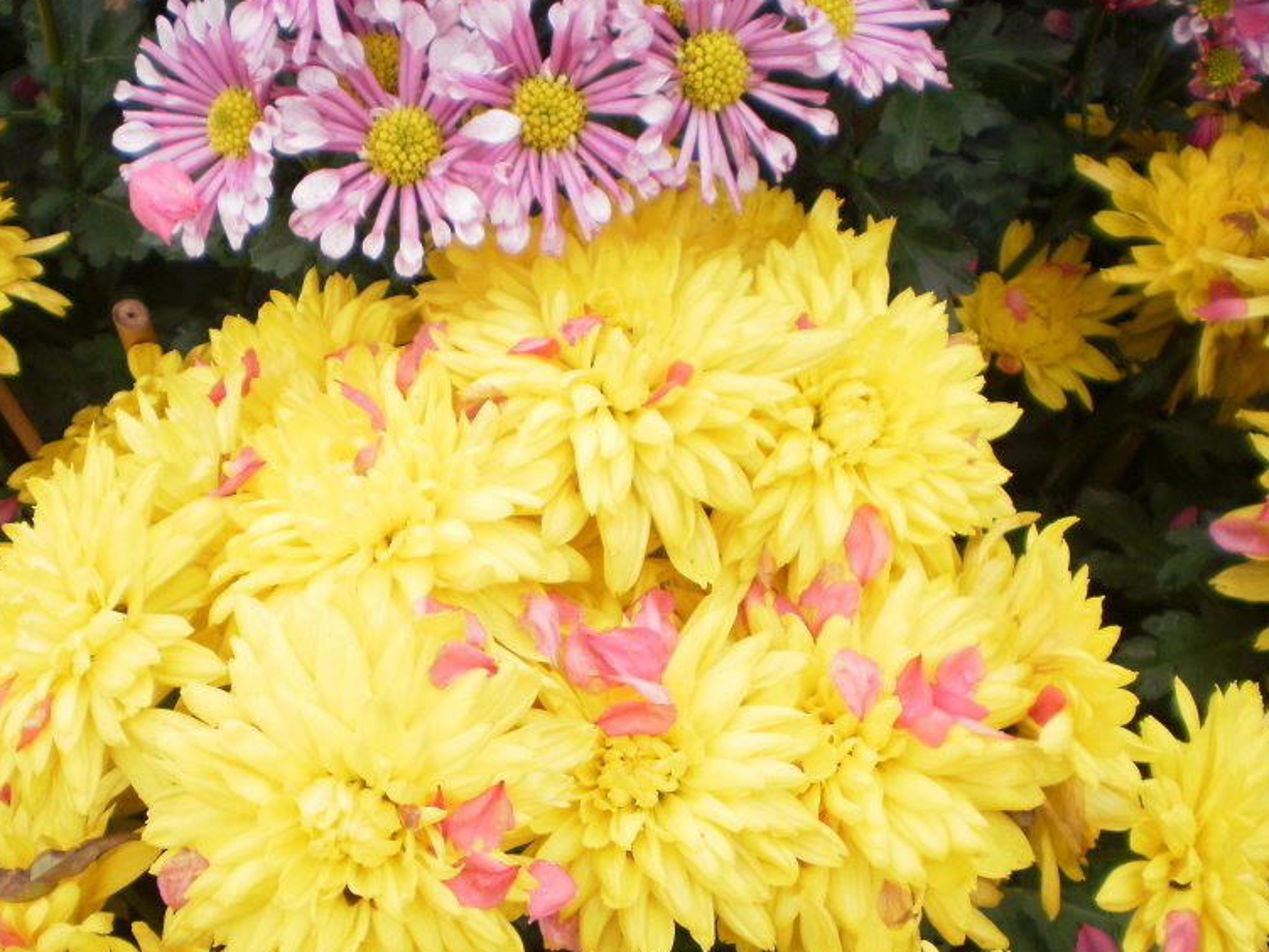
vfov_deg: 29.5
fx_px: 1796
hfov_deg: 38.7
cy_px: 625
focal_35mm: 49
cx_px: 479
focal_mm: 6.3
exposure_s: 1/40
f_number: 3.1
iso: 100
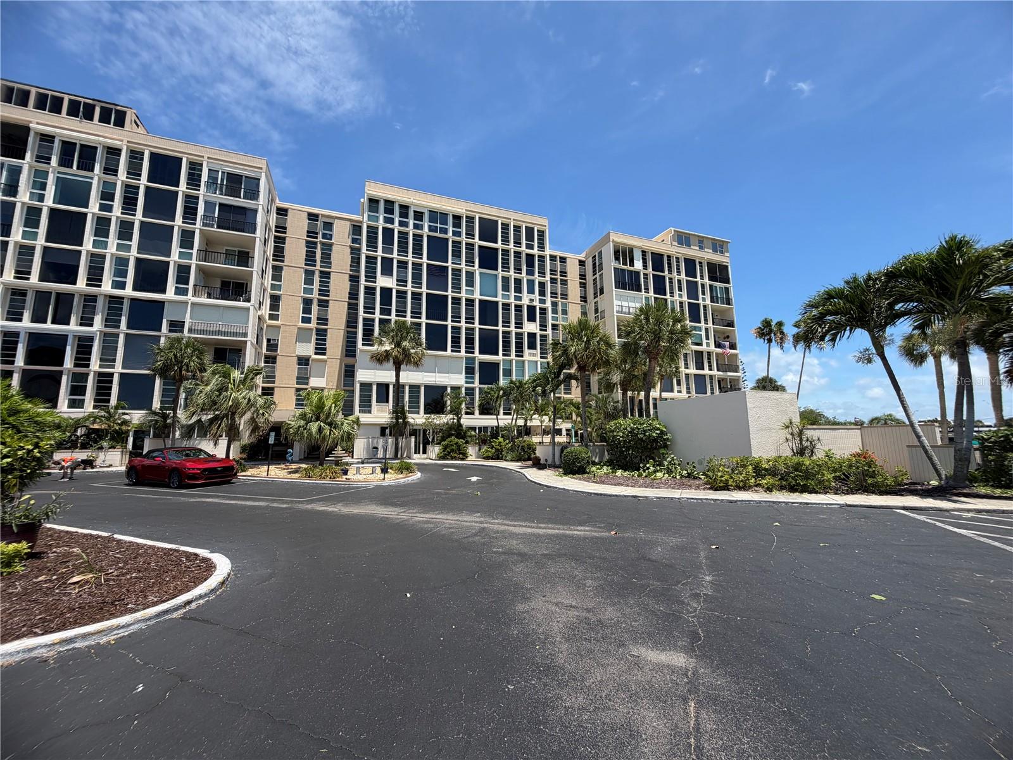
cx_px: 506
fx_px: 410
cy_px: 380
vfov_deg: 85.7
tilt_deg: +7.9
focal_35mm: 14
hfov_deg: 102.1
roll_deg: +0.3
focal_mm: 2.22
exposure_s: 1/770
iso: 25
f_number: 2.2
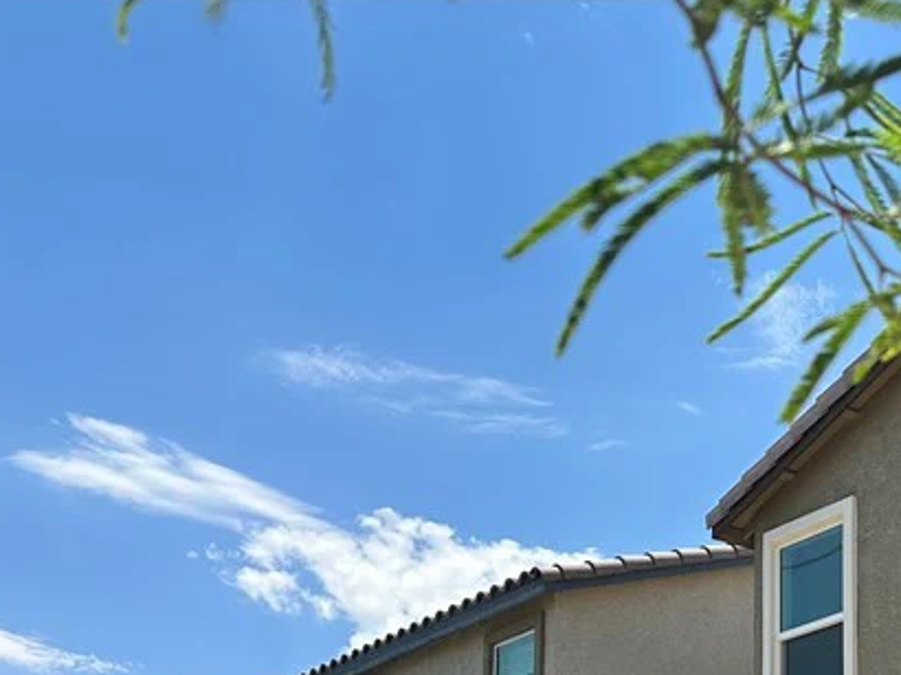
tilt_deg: +8.1
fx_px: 1561
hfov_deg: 29.6
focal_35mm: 60
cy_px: 840
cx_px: 941
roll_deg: -0.4
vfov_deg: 22.2
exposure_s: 1/3597
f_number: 1.78
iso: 80
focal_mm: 6.86
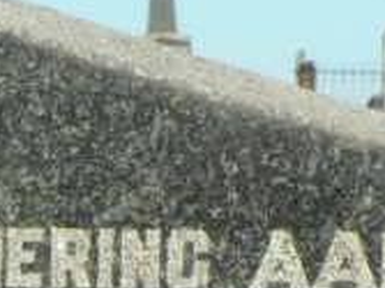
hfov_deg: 4.6
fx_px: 4712
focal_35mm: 424
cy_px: 1021
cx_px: -219
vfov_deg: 3.4
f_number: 5
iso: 100
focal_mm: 9.8
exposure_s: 1/500
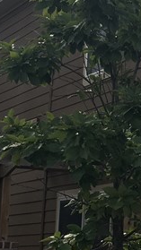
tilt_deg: +9.5
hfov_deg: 9.7
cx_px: 291
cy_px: 129
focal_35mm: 116
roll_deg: -0.1
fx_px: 771
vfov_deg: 18.5
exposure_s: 1/2262
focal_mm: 4.15
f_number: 2.2
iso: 25
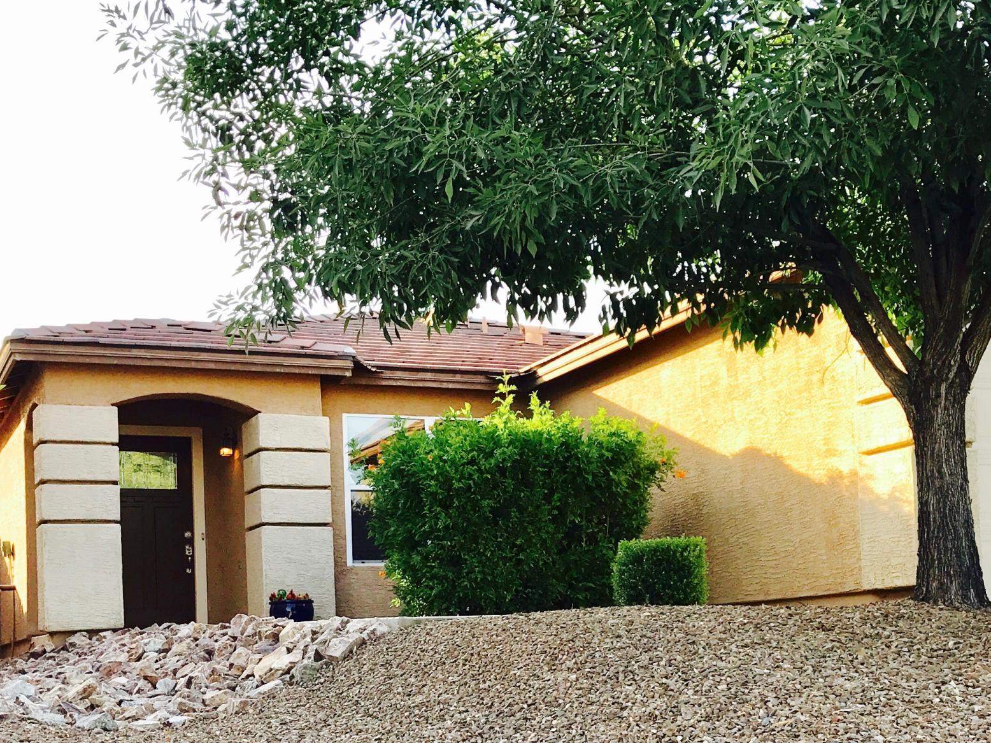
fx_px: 1546
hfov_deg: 35.5
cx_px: 564
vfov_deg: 26.6
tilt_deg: +1.8
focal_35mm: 54
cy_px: 587
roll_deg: +2.4
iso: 20
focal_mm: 3.99
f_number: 1.8
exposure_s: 1/356
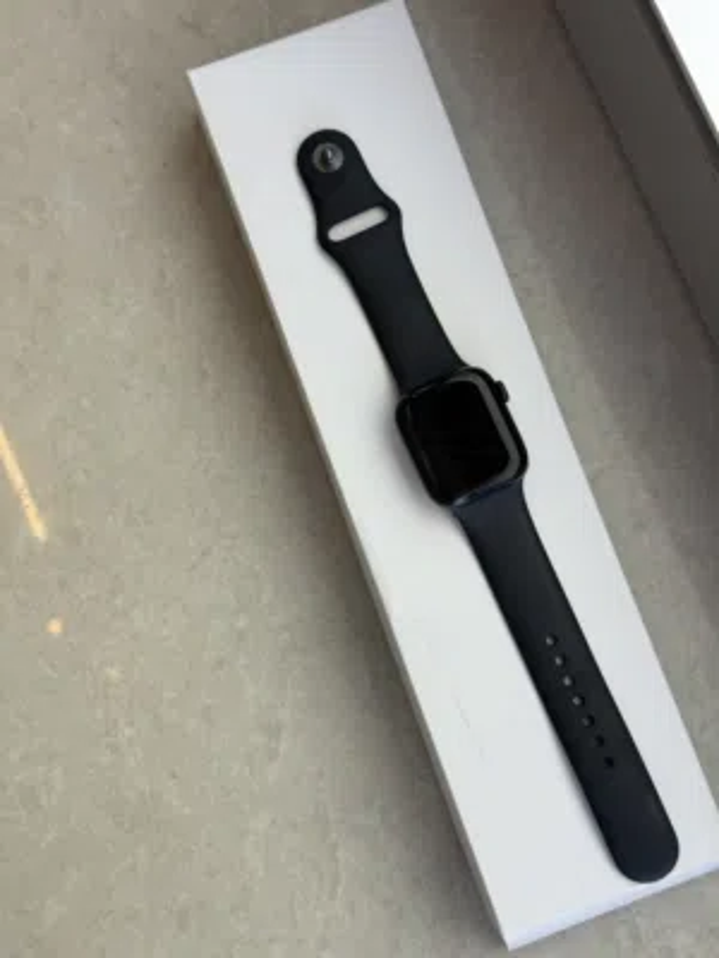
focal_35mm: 48
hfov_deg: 30.3
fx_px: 1329
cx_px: 360
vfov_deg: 39.7
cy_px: 479
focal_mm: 6.76
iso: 100
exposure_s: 1/409
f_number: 1.78
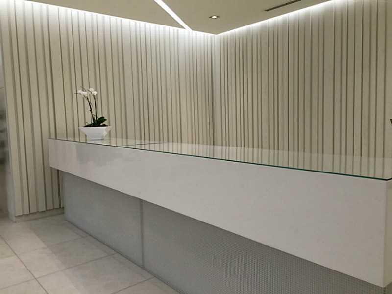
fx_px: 328
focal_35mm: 29
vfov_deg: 48.2
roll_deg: +1.0
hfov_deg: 61.7
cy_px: 147
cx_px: 196
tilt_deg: -4.9
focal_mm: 4.15
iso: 32
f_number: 2.2
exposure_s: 1/30
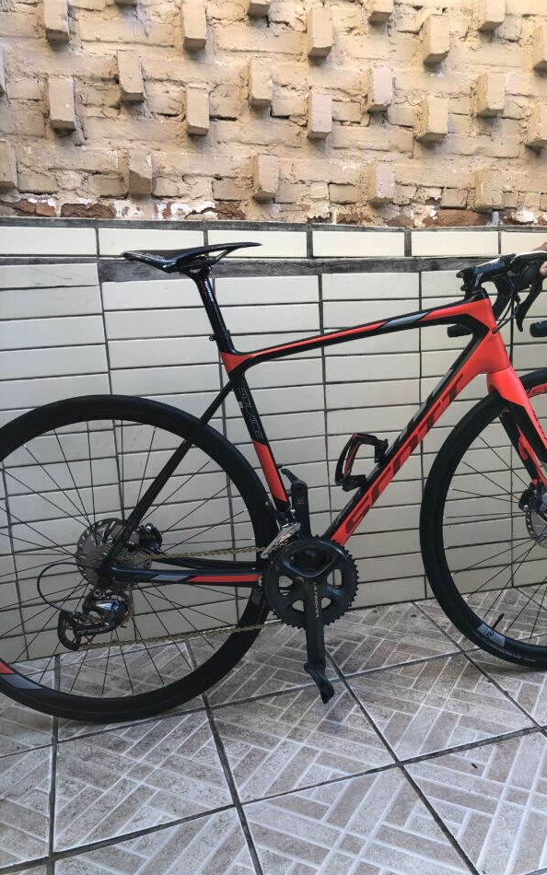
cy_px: 438
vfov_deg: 62.9
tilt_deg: -9.2
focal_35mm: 30
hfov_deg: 41.6
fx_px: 715
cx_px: 330
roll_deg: +1.3
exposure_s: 1/120
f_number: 1.8
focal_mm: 4
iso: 25
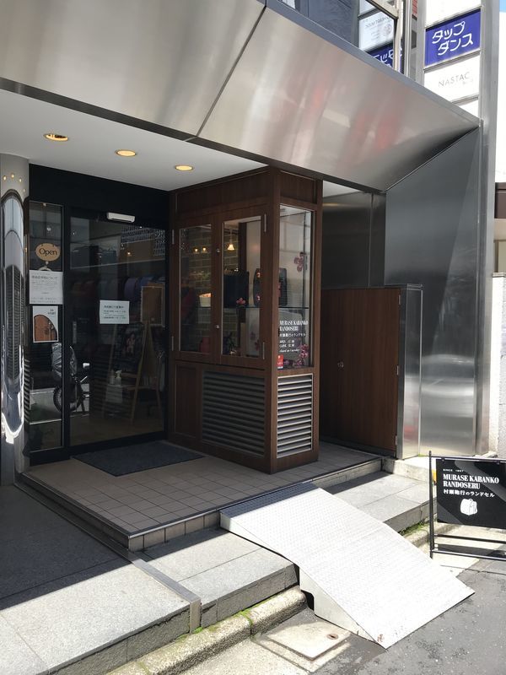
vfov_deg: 63.4
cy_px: 338
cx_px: 253
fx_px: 546
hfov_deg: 49.7
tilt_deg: -0.4
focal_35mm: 28
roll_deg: -1.1
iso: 20
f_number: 1.8
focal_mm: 3.99
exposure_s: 1/570
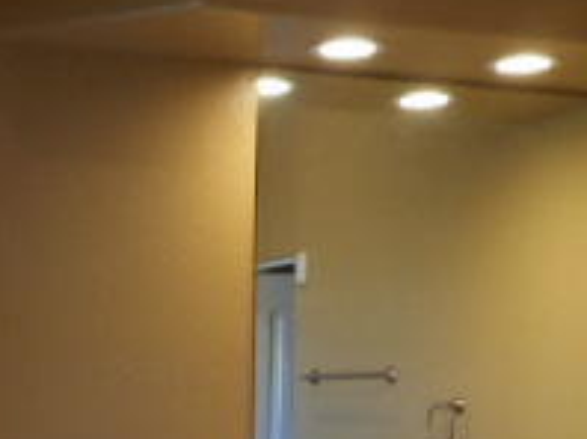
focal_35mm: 81
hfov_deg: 23.8
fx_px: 1372
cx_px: 116
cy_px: 599
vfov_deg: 16.9
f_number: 3.7
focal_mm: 4.5
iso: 110
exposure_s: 1/30
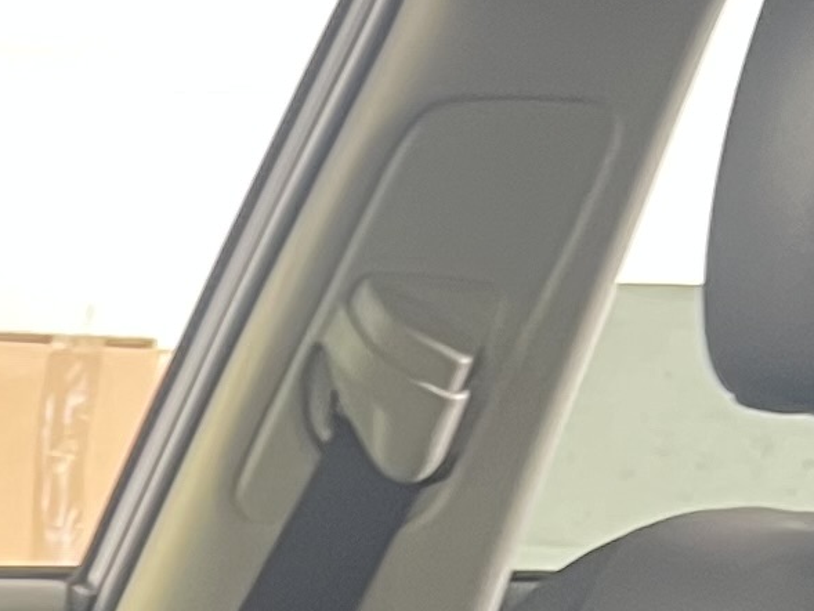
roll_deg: -3.2
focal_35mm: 178
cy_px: 1728
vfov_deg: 7.5
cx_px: -699
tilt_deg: -23.8
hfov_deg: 10.4
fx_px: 4187
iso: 125
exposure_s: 1/64
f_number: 1.5
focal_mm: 5.7
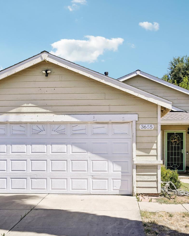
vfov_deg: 45.8
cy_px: 119
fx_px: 280
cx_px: 100
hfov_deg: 37.3
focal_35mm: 40
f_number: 8
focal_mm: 28
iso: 100
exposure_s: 1/320
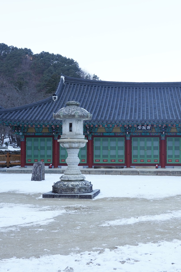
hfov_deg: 27.1
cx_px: 136
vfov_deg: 40.3
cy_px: 143
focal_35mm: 49
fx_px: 370
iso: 250
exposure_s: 1/100
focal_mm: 30
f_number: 6.3
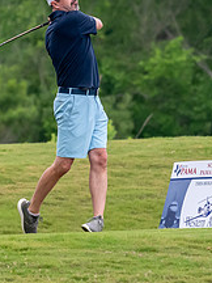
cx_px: 0
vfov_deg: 1.9
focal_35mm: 1045
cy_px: 75
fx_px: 8533
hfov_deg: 1.4
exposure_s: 1/2000
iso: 1600
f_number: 5.6
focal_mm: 270
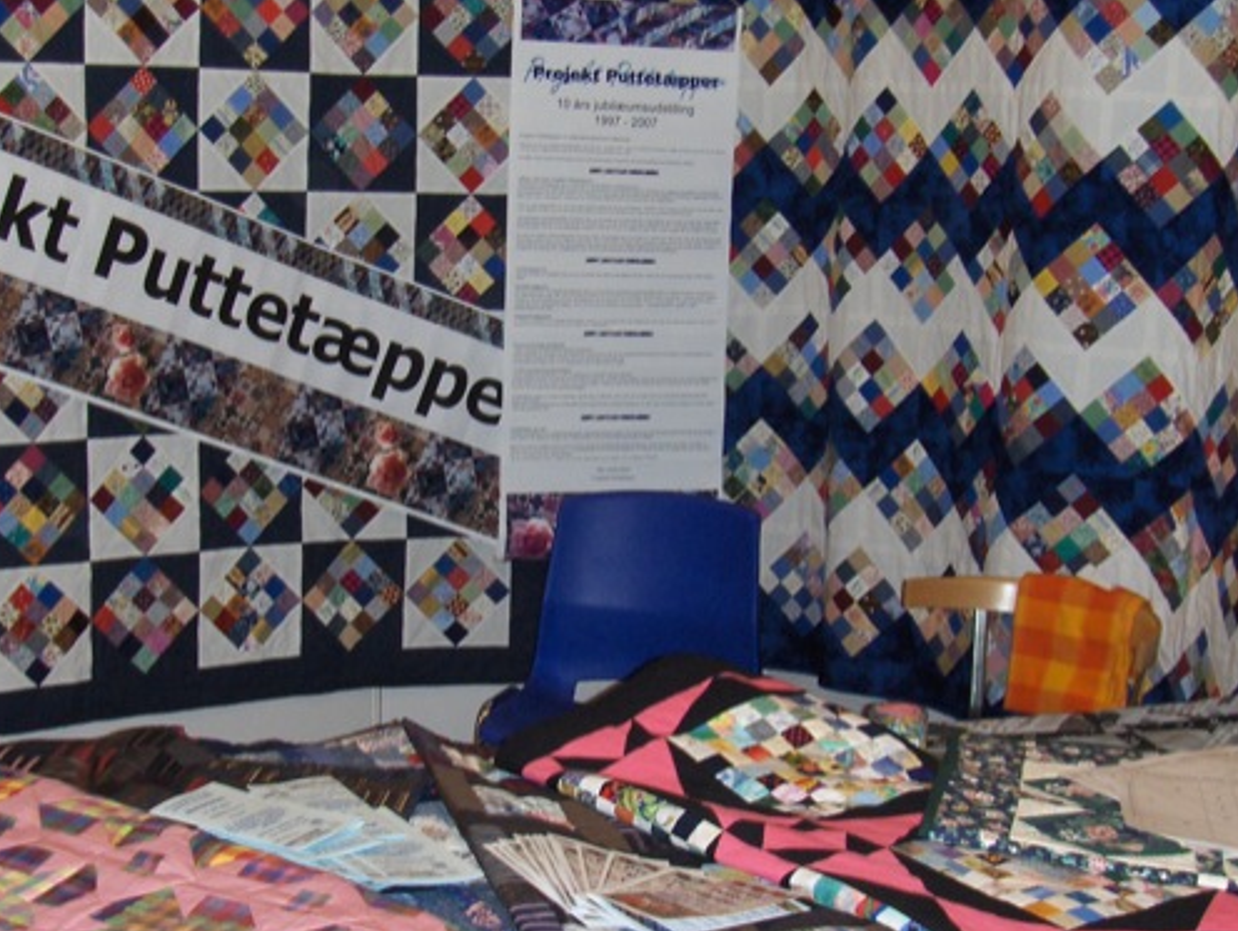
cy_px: 542
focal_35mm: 62
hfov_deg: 31.1
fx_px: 2220
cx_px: 542
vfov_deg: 23.7
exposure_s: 1/60
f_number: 3.5
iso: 100
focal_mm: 6.5
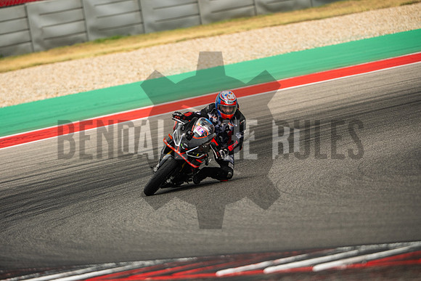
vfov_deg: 3.3
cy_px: 140
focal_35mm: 420
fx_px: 4913
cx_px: 210
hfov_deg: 4.9
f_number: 2.8
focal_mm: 280
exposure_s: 1/2000
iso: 400
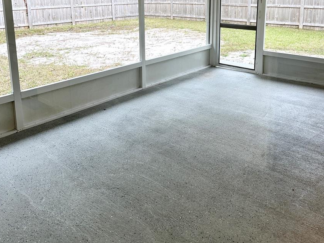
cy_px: 50
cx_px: 168
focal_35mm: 34
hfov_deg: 54.0
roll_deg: +0.8
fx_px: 318
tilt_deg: -11.5
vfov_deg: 40.1
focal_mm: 6.86
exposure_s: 1/120
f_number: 1.78
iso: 64
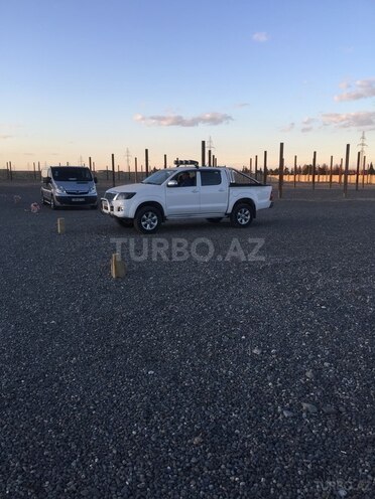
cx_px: 188
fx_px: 419
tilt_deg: -9.1
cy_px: 250
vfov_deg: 61.7
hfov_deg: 48.2
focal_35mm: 29
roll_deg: +0.4
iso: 32
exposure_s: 1/246
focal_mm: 4.15
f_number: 2.2
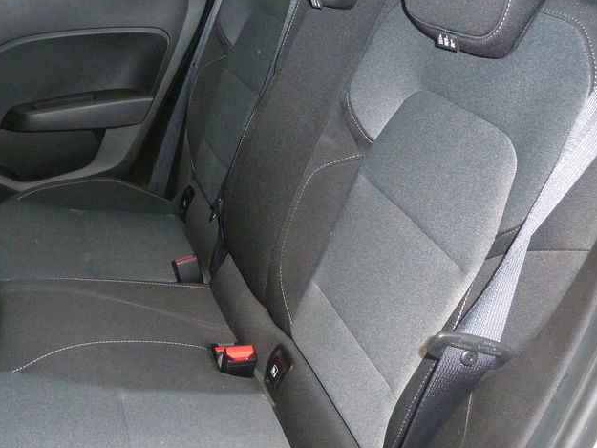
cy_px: 212
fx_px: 690
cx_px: 163
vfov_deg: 36.0
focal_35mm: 40
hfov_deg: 45.5
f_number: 3.3
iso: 320
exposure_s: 1/30
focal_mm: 4.1
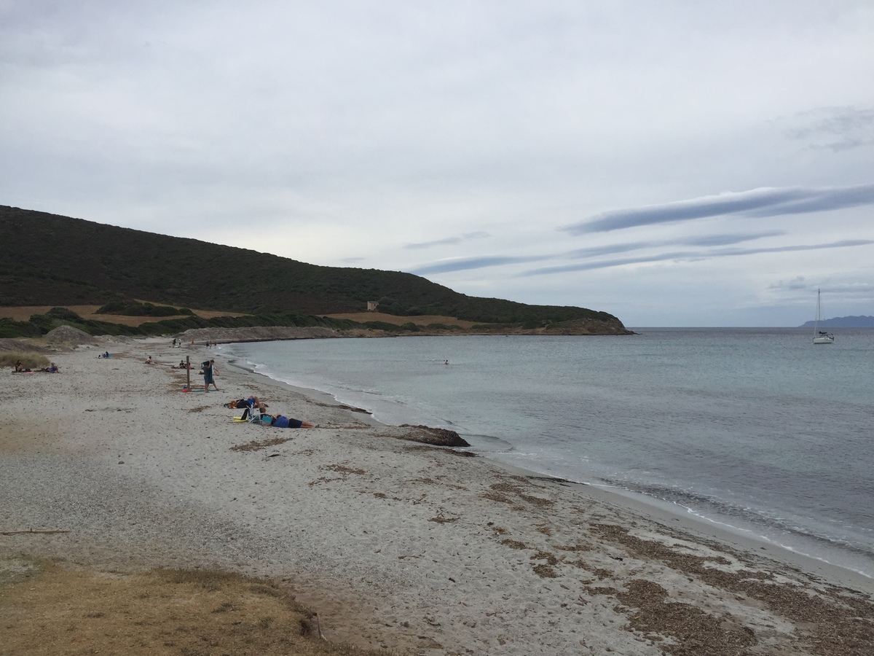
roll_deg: +0.3
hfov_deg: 61.7
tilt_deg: +0.7
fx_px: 732
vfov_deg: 48.2
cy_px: 328
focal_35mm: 29
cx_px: 437
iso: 32
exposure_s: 1/1647
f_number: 2.2
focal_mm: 4.15
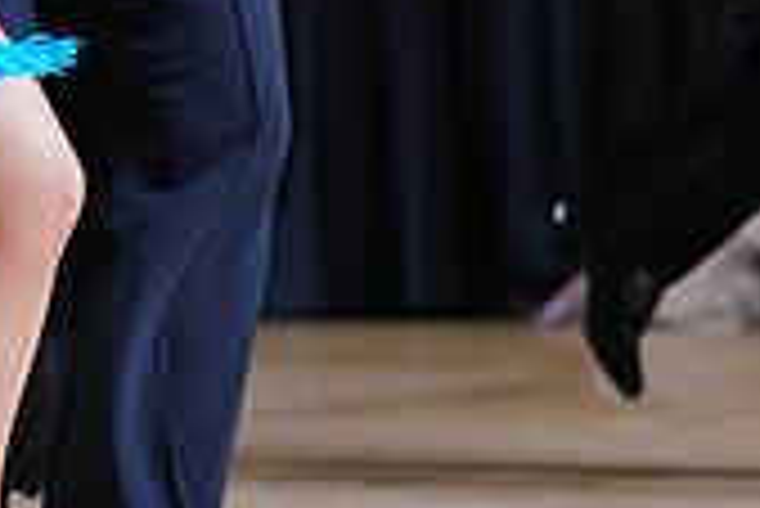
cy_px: -193
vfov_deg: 2.0
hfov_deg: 3.0
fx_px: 14304
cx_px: 11
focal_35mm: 677
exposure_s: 1/400
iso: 800
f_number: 2.8
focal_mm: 197
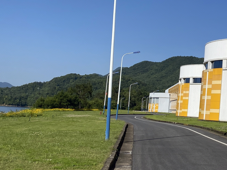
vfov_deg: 23.3
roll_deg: -2.9
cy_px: 78
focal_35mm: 63
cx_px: 272
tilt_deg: +7.0
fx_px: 413
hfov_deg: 27.2
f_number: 1.8
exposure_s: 1/6410
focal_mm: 4.25
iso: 32
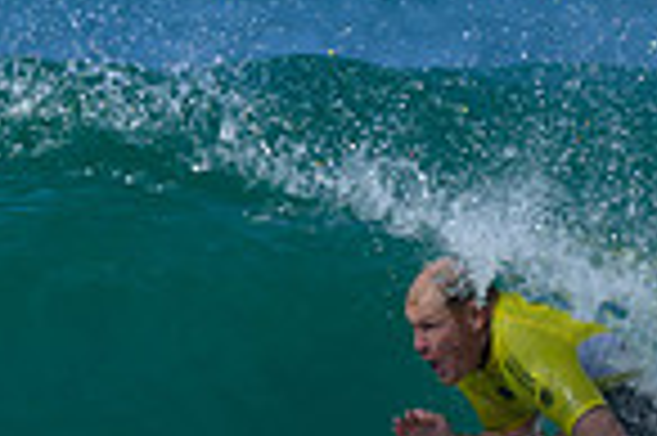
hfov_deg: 0.5
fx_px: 79826
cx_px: 171
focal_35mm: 4379
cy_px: 374
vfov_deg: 0.3
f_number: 6.3
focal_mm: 800
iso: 280
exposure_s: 1/2000
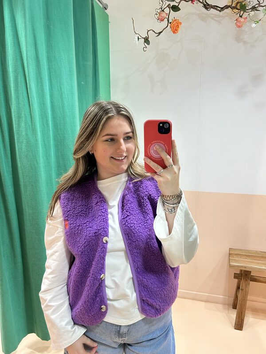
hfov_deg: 53.1
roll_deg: +0.8
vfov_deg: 67.3
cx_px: 133
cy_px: 177
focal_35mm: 26
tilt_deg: -10.0
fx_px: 266
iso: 160
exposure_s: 1/50
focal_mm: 5.7
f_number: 1.5
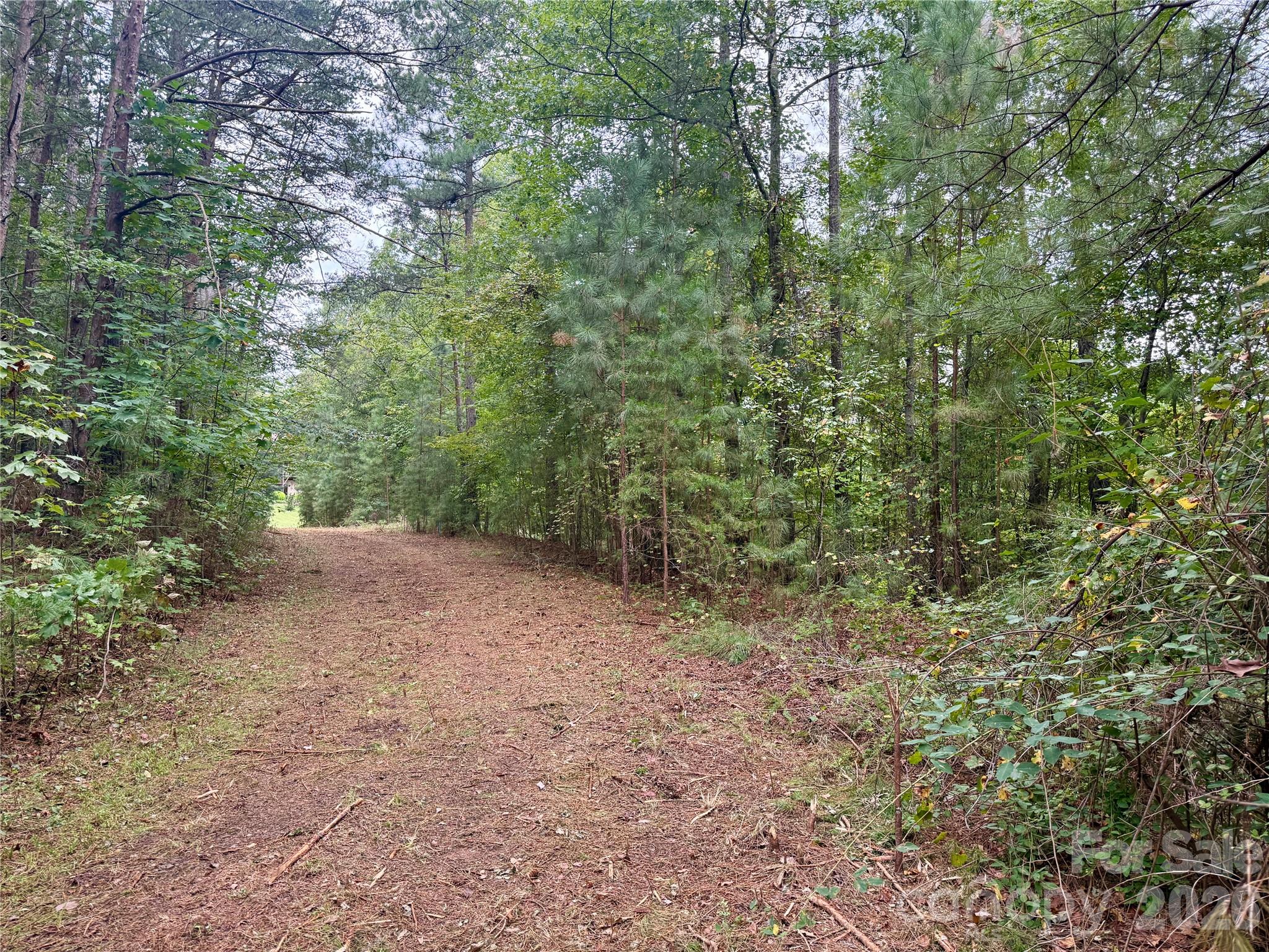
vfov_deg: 56.8
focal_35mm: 24
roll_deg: +0.2
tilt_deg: +2.4
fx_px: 880
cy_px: 476
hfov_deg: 71.6
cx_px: 634
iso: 125
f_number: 1.78
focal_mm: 6.76
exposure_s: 1/234
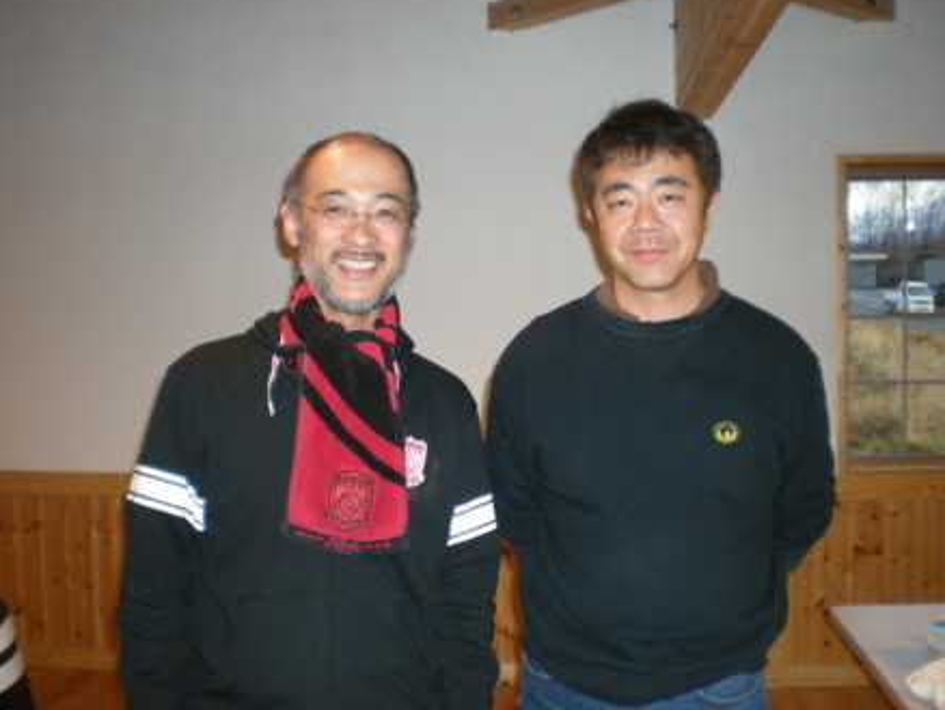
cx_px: 481
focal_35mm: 39
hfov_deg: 47.8
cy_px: 350
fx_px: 1065
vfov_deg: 36.9
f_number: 3.1
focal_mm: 6.3
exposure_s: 1/60
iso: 177
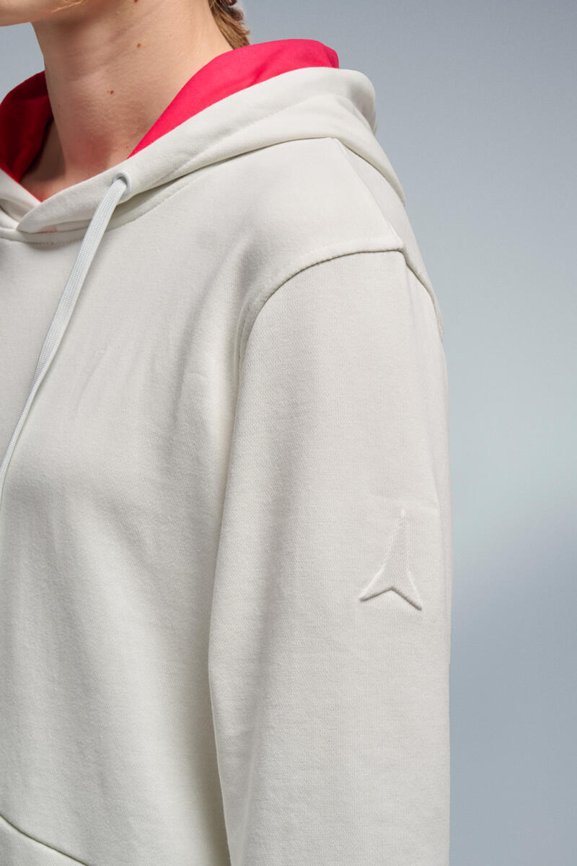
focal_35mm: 85
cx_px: 288
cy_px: 433
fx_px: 2043
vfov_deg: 23.9
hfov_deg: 16.1
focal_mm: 85
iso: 160
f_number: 16
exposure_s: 1/160
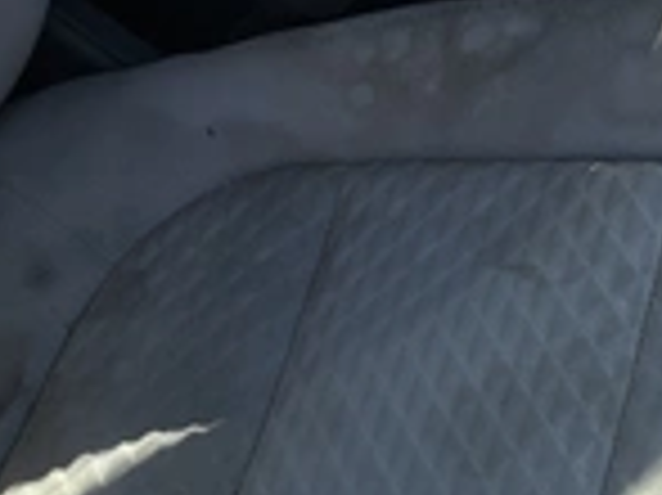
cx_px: 374
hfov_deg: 24.7
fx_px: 1510
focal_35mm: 79
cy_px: 652
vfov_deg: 17.4
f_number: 1.8
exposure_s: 1/739
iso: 25
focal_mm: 3
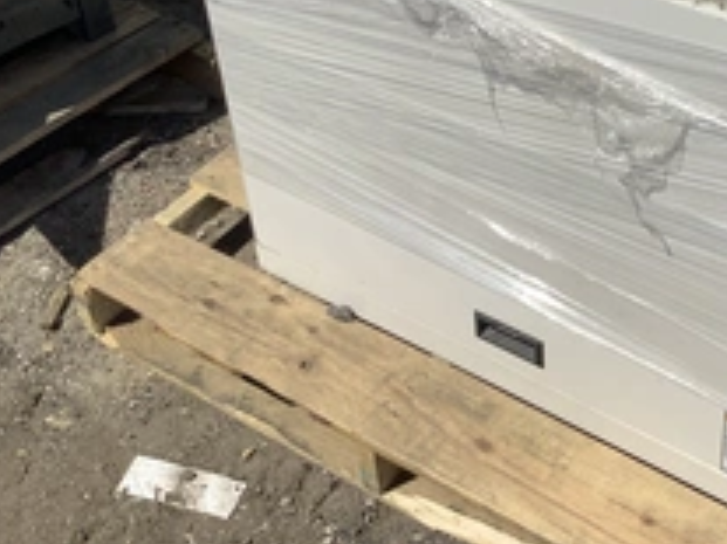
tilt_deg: -36.0
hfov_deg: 30.7
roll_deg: -2.3
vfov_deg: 23.6
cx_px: 660
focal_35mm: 60
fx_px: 1259
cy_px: 28
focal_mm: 3.3
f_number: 2.4
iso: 25
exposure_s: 1/2809
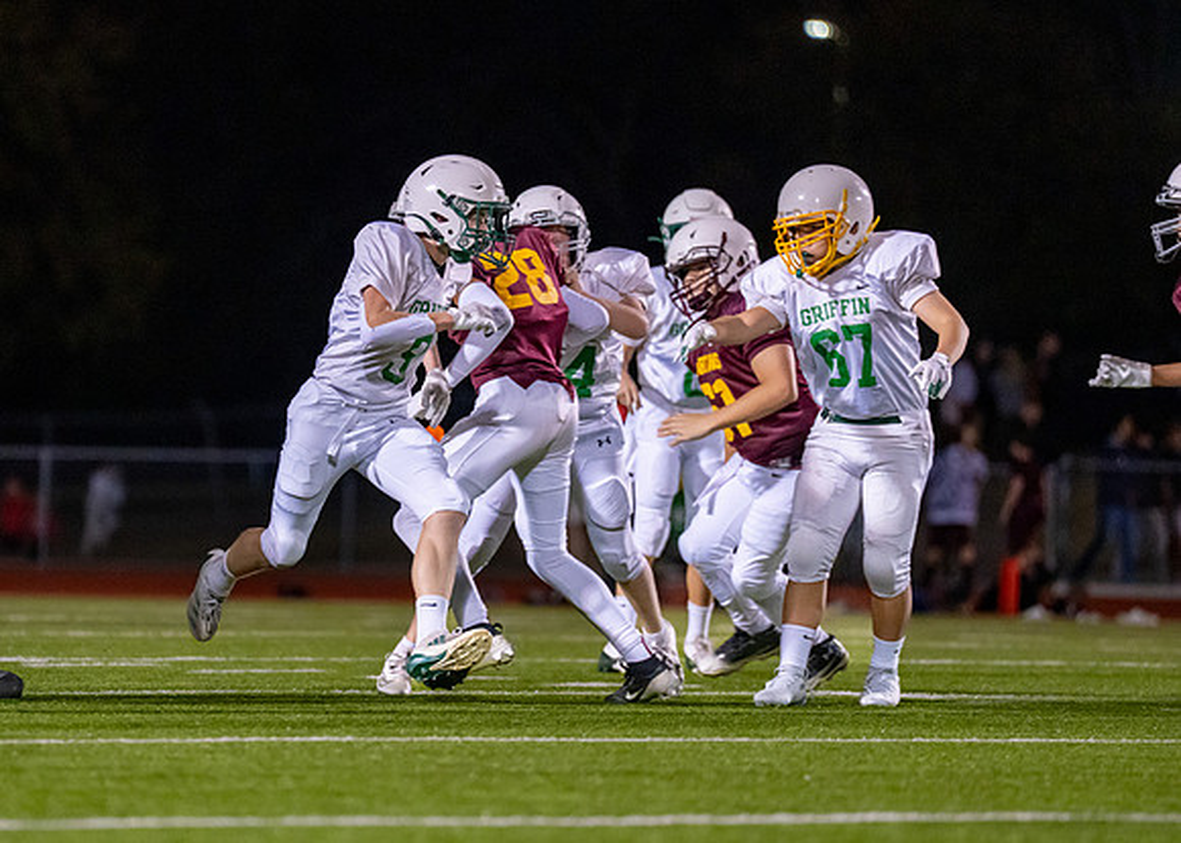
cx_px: 378
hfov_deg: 6.6
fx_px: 10217
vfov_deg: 4.7
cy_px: 406
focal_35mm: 305
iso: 3200
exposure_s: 1/1000
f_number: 2.8
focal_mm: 200
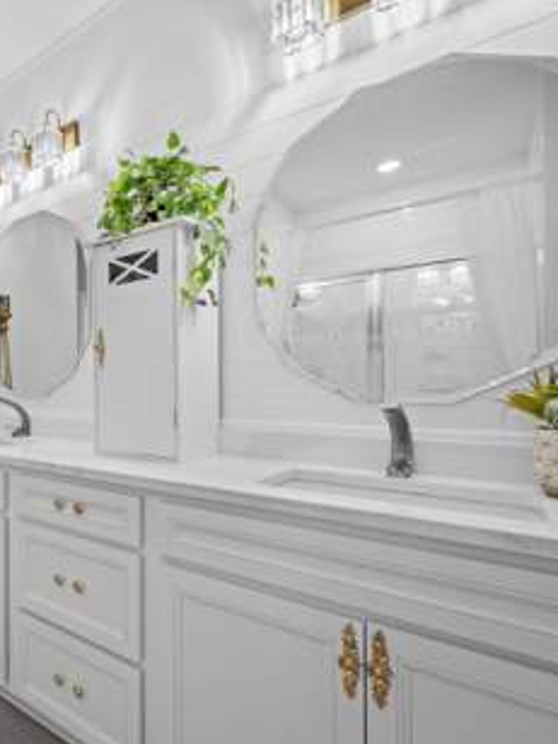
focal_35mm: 21
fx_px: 451
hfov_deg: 53.4
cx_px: 31
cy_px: 384
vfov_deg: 79.0
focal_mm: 14
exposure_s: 1/3
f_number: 8
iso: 400
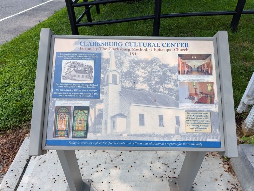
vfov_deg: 56.8
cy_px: 96
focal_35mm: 24
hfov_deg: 71.6
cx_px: 127
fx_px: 176
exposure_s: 1/569
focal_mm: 4.53
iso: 38
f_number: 1.7
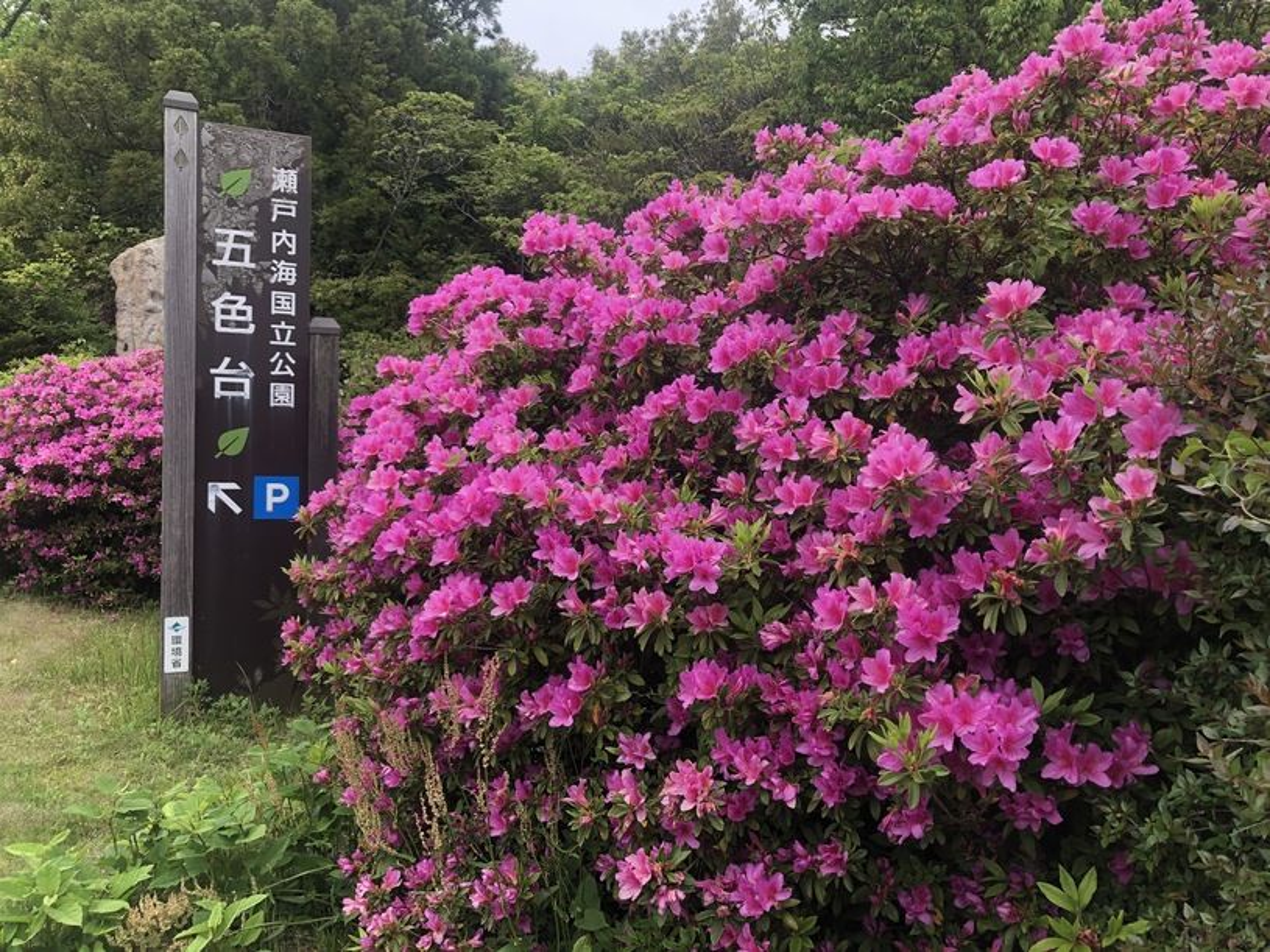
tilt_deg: +0.0
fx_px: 1027
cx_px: 635
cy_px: 476
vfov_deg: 49.7
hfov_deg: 63.5
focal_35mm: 28
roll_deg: -0.5
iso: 20
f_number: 1.8
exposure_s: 1/220
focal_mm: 3.99
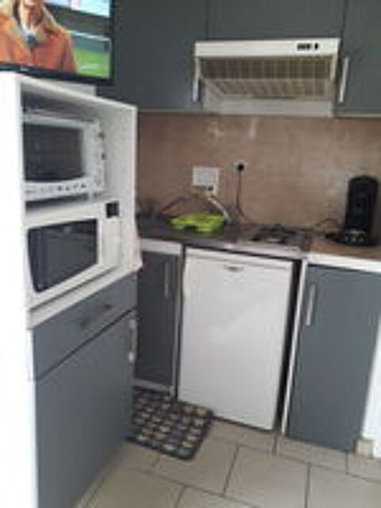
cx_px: 190
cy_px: 254
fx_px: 396
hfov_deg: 51.4
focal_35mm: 27
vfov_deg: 65.3
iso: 200
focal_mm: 3.6
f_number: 1.9
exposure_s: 1/50
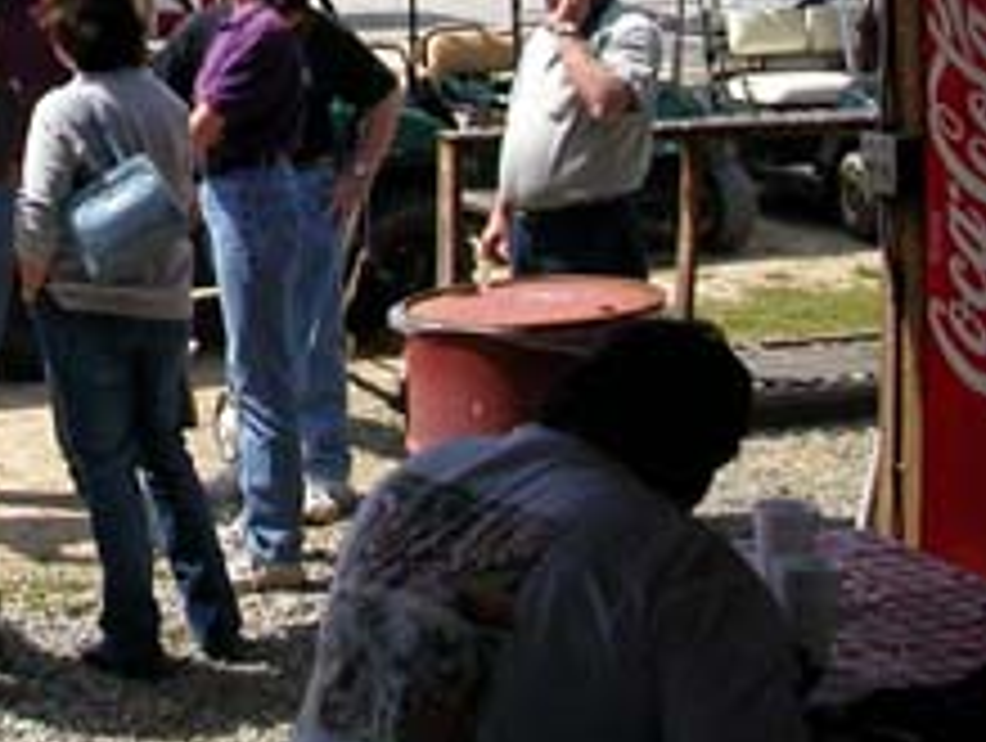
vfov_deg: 19.0
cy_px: 36
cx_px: -23
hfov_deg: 24.3
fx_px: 2168
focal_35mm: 76
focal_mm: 5.6
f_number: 4.5
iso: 100
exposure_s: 1/526
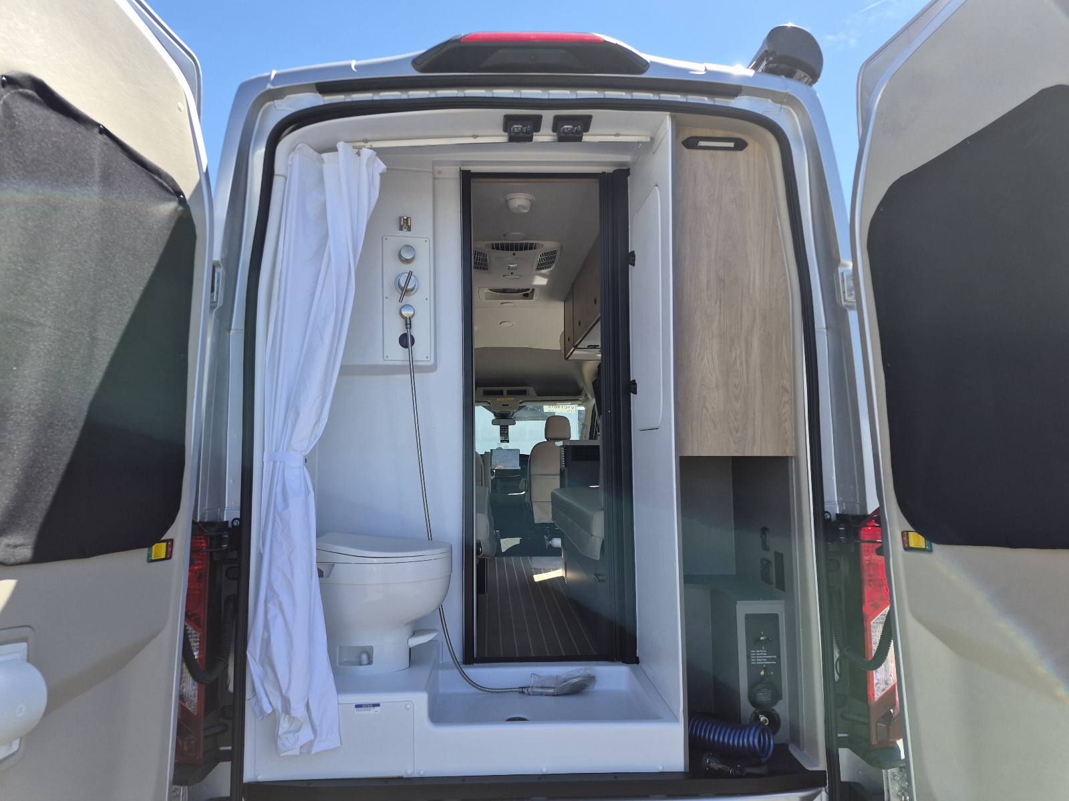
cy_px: 400
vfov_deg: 58.9
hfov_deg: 73.9
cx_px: 534
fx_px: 710
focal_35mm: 23
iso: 80
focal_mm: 5.4
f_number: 1.8
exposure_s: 1/2500
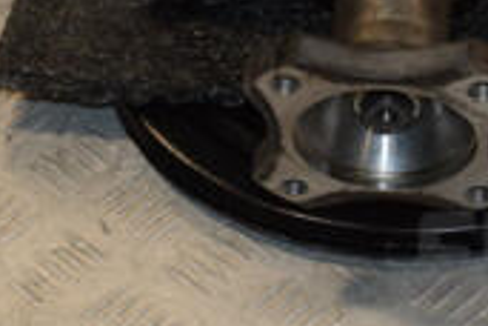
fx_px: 2277
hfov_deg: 12.2
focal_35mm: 168
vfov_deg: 8.0
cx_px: 365
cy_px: -126
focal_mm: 32
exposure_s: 1/200
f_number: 7.1
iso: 800
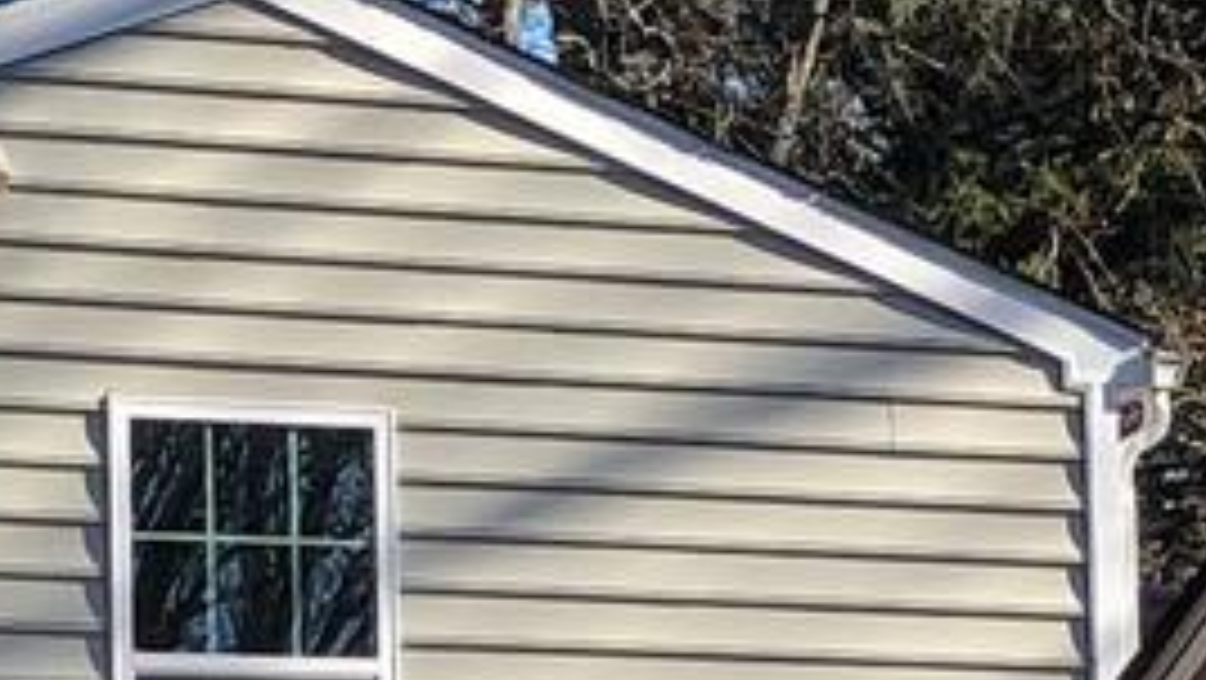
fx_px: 7454
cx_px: 518
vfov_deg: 5.2
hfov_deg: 9.2
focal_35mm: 233
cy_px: 887
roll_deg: +2.2
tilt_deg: +4.5
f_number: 1.8
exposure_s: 1/750
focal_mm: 4
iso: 20
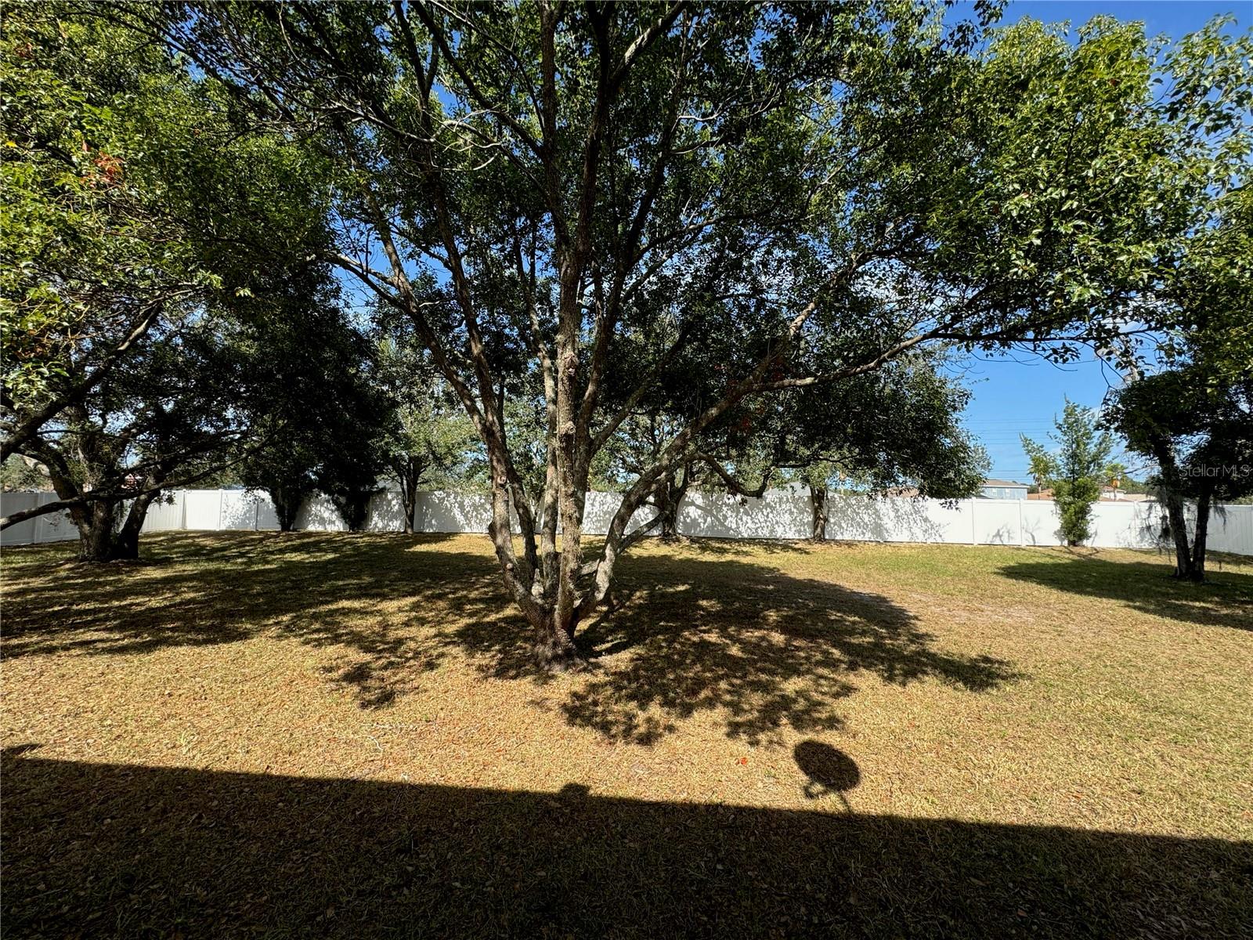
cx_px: 626
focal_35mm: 14
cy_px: 470
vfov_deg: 85.7
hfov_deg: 102.1
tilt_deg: +4.2
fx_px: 507
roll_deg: -0.7
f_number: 2.2
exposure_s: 1/636
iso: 40
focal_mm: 2.22
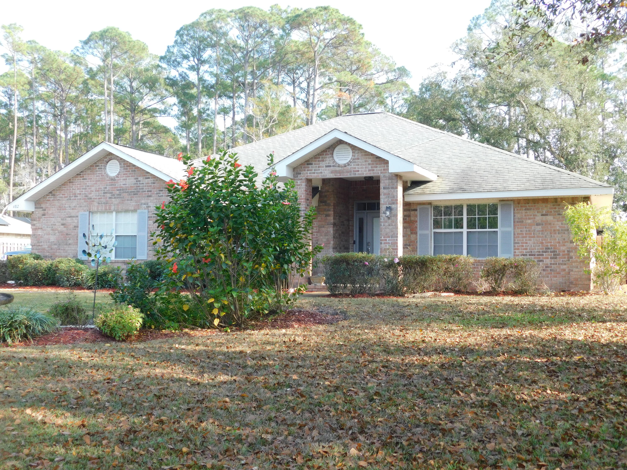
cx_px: 314
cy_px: 235
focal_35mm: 40
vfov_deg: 36.0
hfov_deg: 46.8
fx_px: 725
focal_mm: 7.1
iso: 125
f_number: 3.6
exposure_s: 1/160
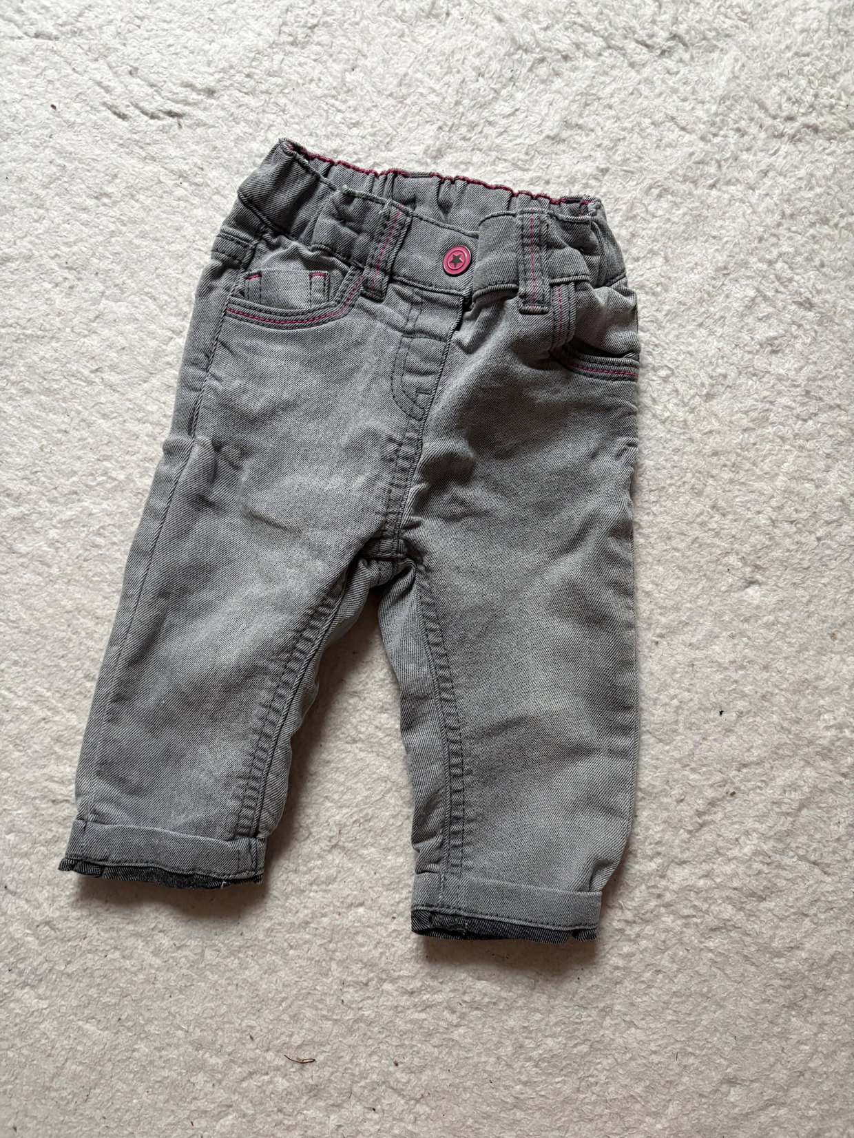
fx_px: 855
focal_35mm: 26
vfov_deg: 67.3
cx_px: 427
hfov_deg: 53.1
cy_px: 569
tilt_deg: -89.1
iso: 320
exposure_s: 1/60
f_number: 1.6
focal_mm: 5.96
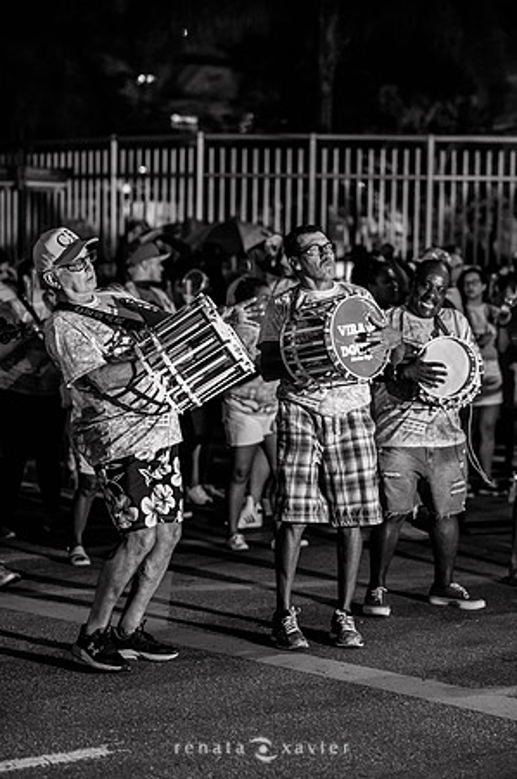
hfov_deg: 18.1
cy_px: 390
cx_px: 258
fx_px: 1619
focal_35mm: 75
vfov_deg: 27.0
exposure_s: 1/250
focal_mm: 50
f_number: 1.8
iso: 2000
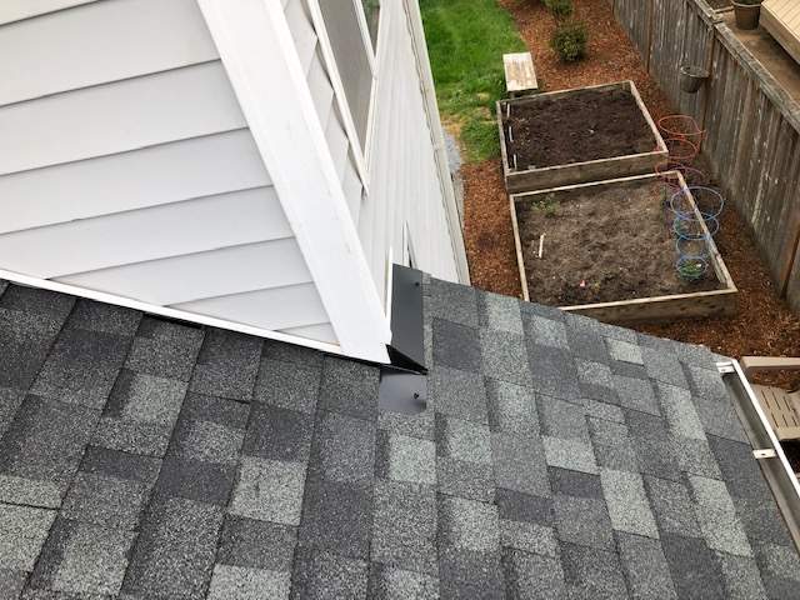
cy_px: 300
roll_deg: +18.0
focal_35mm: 28
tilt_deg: -41.2
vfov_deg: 49.7
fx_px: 647
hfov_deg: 63.4
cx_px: 400
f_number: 1.8
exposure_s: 1/352
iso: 20
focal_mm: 3.99
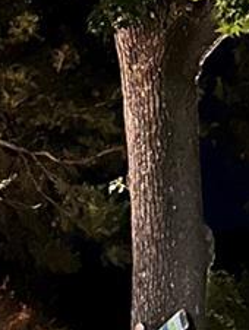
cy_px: 495
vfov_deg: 11.6
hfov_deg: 9.1
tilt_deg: -4.1
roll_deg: +2.3
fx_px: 1560
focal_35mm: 163
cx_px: 117
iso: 2000
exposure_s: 1/5
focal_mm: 6.86
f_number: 1.78
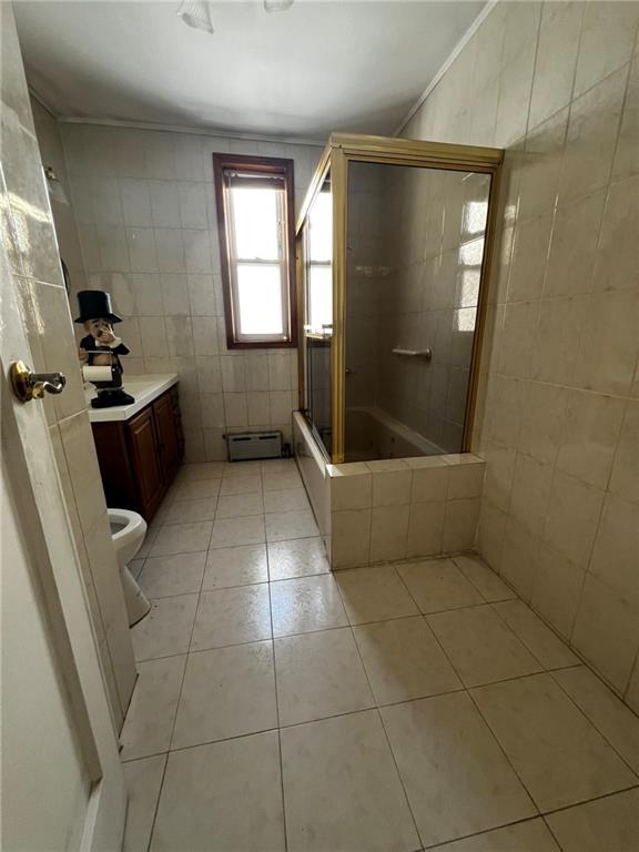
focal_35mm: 13
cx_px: 320
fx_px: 320
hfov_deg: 89.9
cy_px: 426
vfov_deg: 106.2
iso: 160
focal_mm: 1.57
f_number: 1.8
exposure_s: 1/99
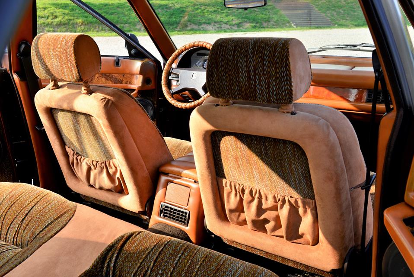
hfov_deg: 58.7
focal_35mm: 32
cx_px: 207
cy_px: 138
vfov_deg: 41.2
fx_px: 368
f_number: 8
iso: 200
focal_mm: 32
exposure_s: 1/80
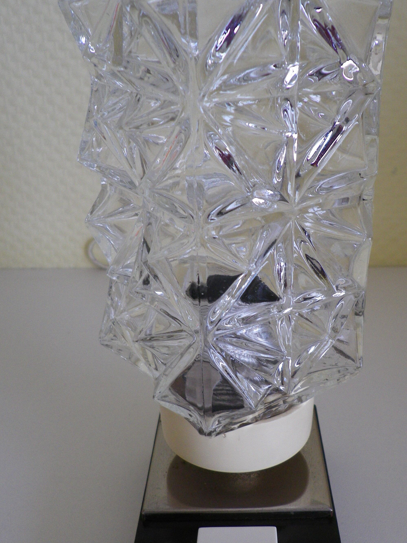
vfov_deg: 44.7
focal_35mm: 42
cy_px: 311
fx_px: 658
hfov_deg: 34.3
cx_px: 244
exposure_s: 1/60
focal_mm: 4.9
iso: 100
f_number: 2.6
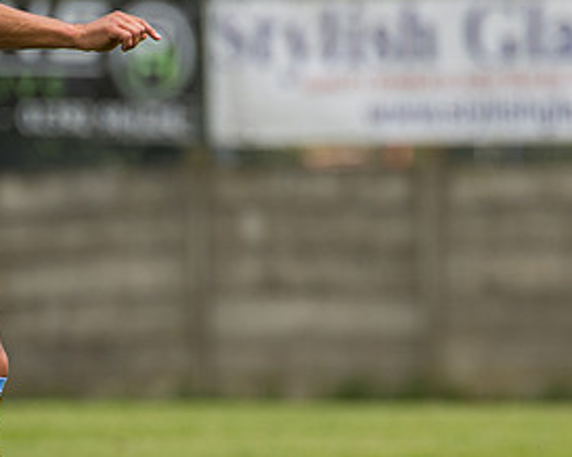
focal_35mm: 840
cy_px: 294
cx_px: 221
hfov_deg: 2.3
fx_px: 14210
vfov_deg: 1.8
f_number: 2.8
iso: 125
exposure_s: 1/2000
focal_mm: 200
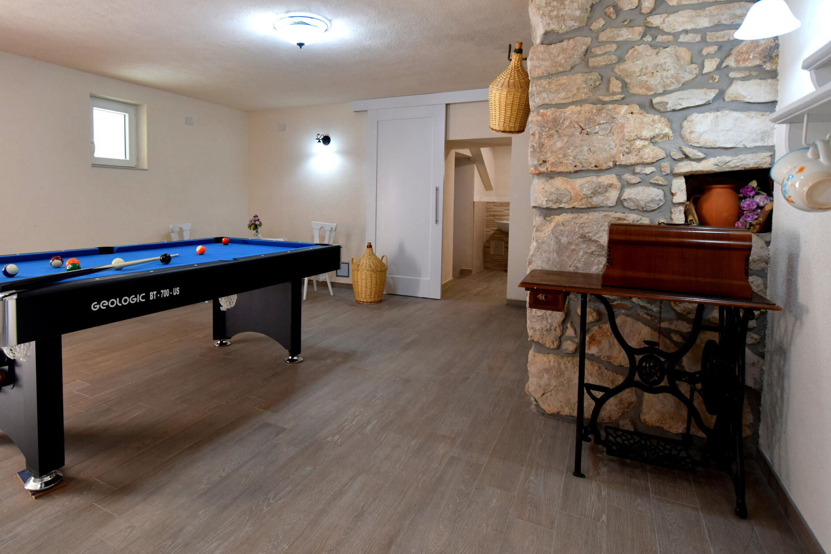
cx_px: 339
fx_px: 439
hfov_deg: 86.0
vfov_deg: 63.8
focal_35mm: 19
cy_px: 215
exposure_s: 1/60
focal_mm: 10
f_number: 4
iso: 560
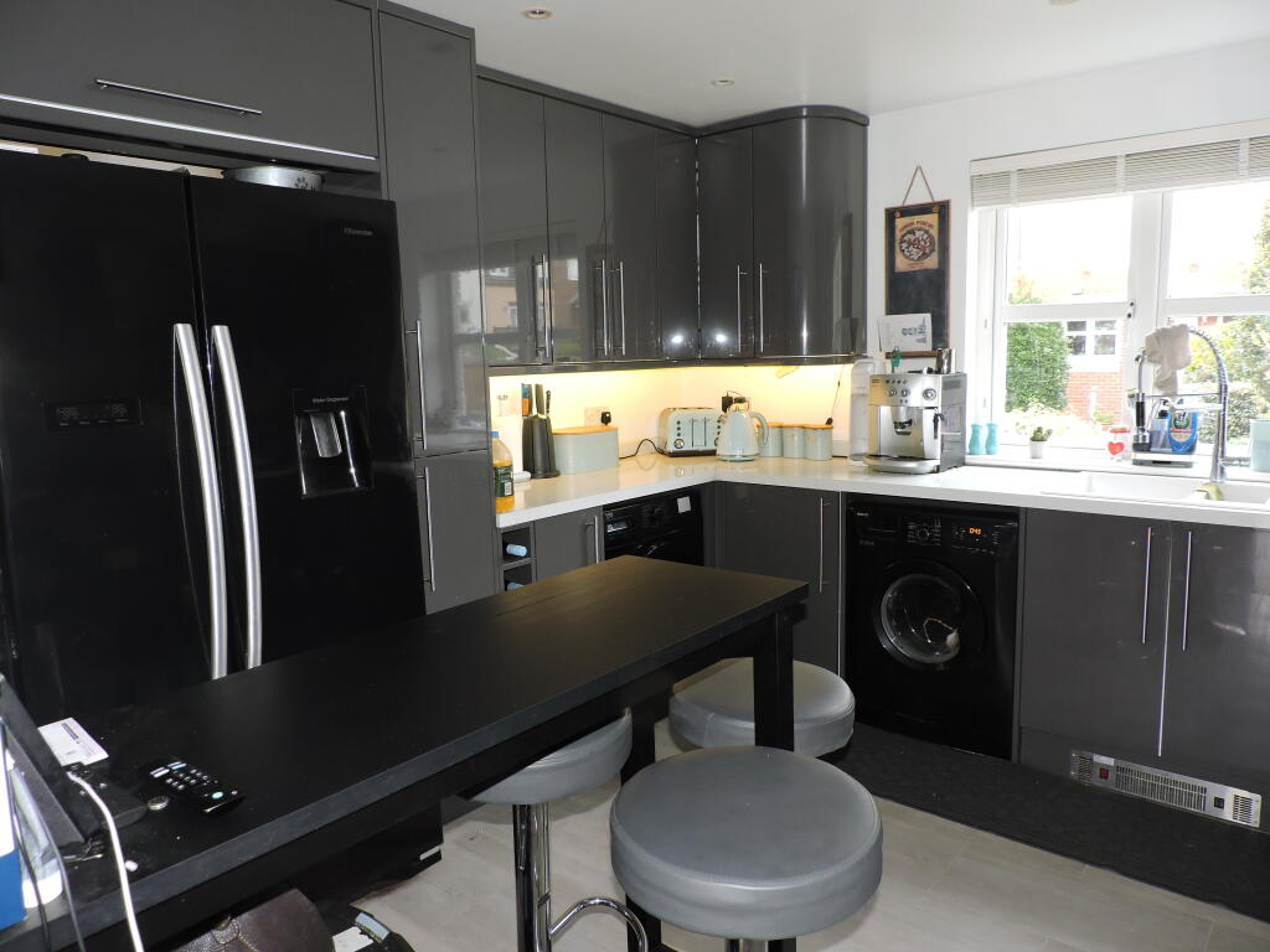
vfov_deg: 56.8
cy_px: 476
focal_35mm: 24
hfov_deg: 71.6
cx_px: 635
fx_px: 881
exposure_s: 1/30
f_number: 3
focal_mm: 4.3
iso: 200
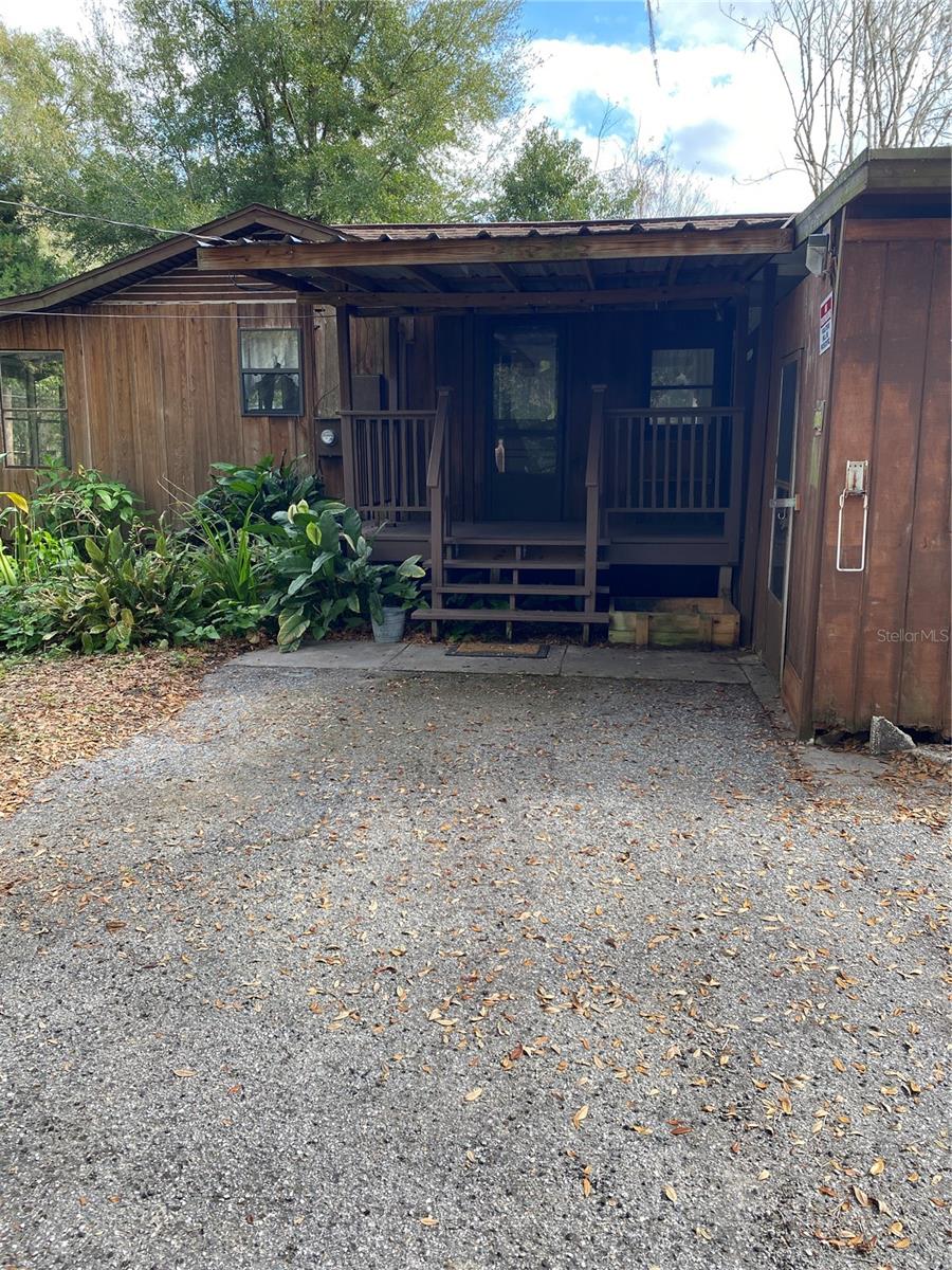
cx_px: 476
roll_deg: +0.4
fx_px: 953
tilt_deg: -9.8
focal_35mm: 26
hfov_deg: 53.1
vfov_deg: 67.3
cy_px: 635
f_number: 1.8
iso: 32
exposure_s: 1/321
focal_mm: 4.25
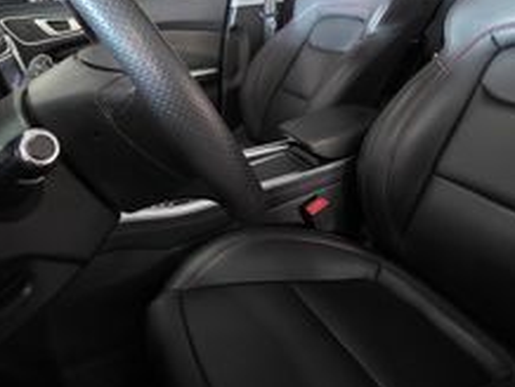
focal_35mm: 28
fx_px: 417
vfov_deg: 48.1
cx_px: 253
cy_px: 101
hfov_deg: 63.4
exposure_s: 1/30
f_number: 1.9
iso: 1000
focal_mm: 2.2
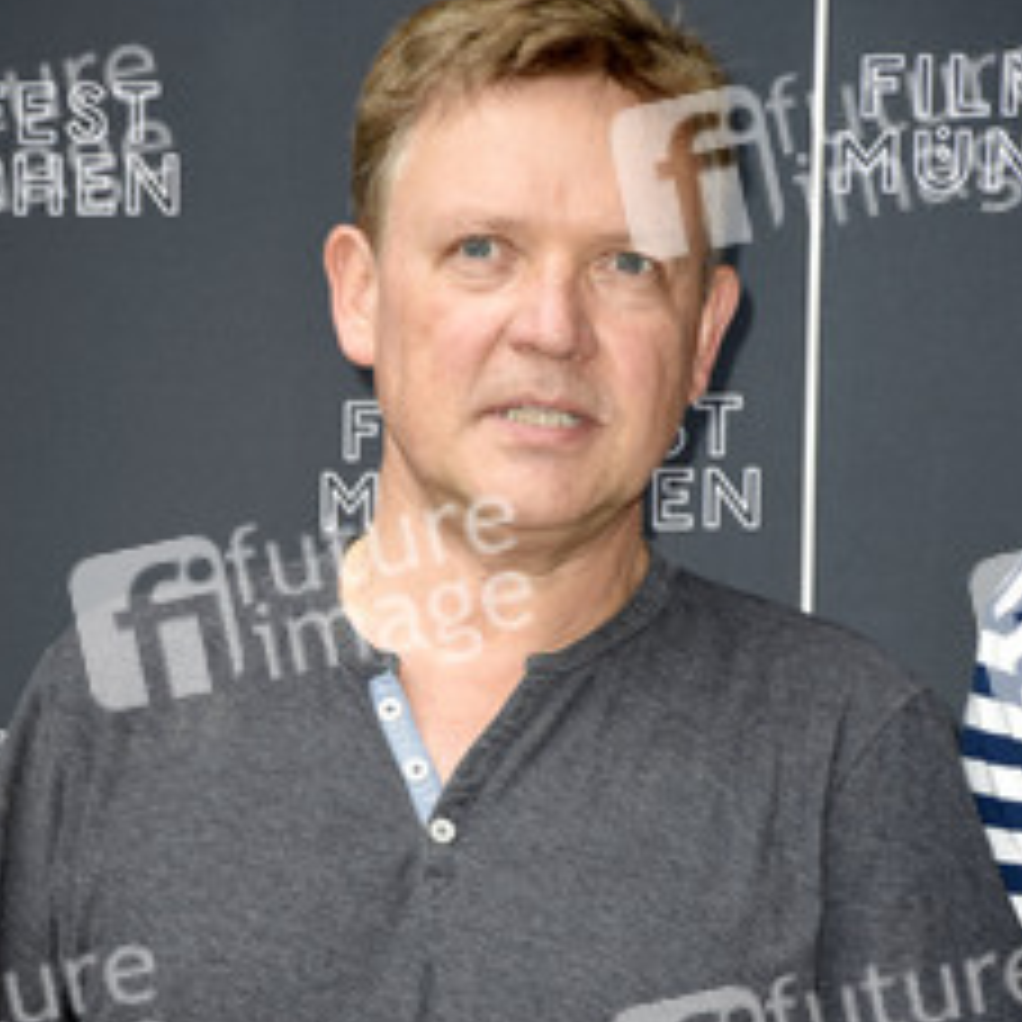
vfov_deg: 7.4
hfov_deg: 7.4
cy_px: 828
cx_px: 432
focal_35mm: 236
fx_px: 7875
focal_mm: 105
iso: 200
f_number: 6.3
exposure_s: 1/60
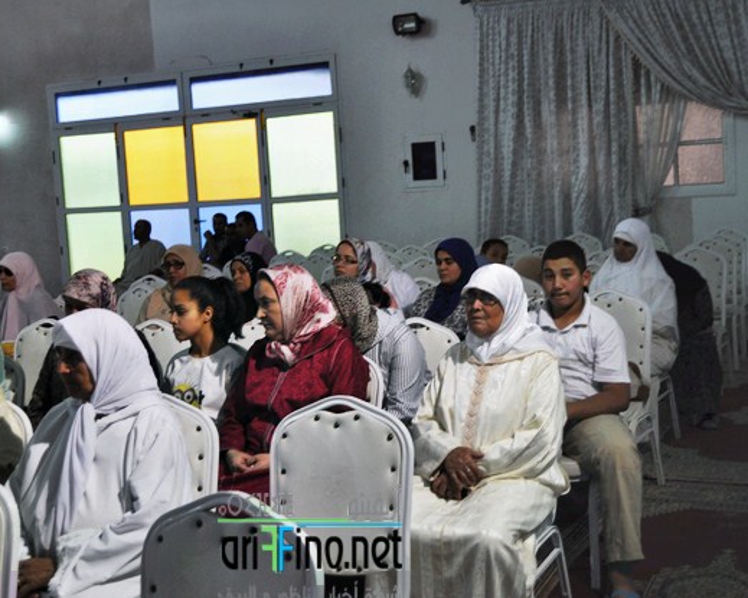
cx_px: 310
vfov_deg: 29.1
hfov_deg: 35.9
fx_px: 1151
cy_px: 300
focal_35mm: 52
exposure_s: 1/60
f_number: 4.2
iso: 500
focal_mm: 30
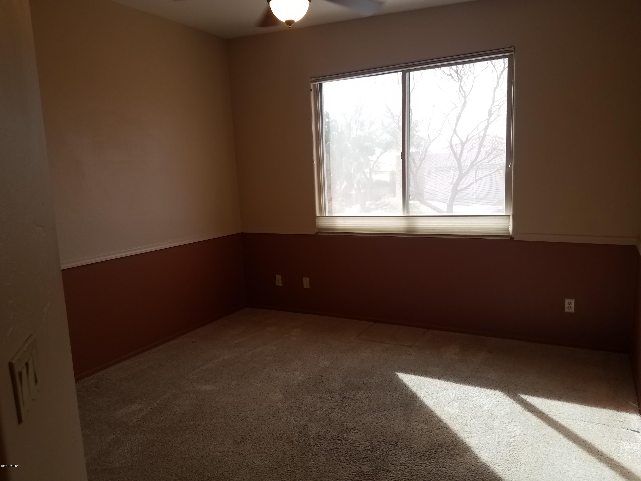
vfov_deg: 53.1
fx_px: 481
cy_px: 240
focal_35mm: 26
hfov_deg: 67.3
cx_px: 320
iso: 50
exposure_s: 1/60
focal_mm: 4.2
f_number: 1.7
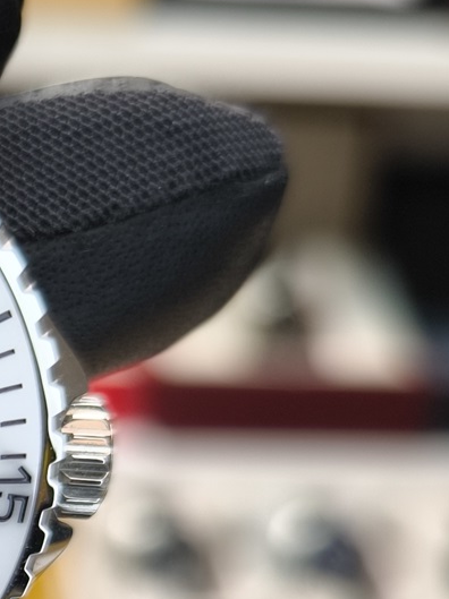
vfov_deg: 20.4
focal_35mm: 93
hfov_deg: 14.3
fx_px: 1610
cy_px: 606
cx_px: -327
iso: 50
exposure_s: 1/179
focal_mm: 6.92
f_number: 1.9
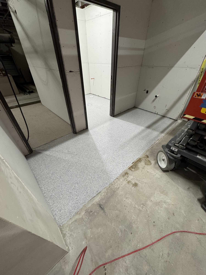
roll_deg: -0.5
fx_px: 111
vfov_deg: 102.1
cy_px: 138
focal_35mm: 14
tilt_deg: -35.5
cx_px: 103
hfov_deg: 85.7
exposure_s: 1/60
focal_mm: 2.22
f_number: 2.2
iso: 200
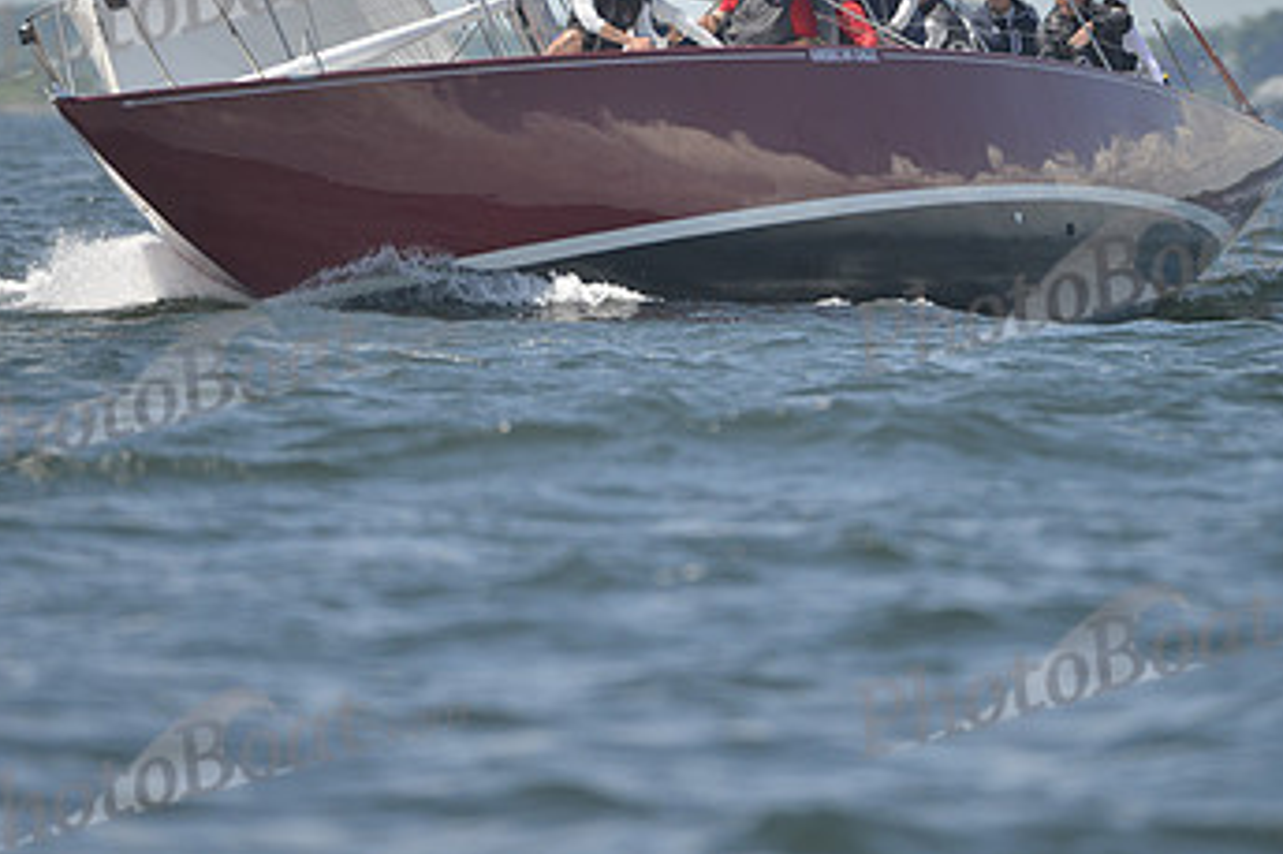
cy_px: 140
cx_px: 664
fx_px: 24044
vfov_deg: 2.0
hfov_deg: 3.1
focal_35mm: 675
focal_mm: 400
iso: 280
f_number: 4
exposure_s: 1/2500
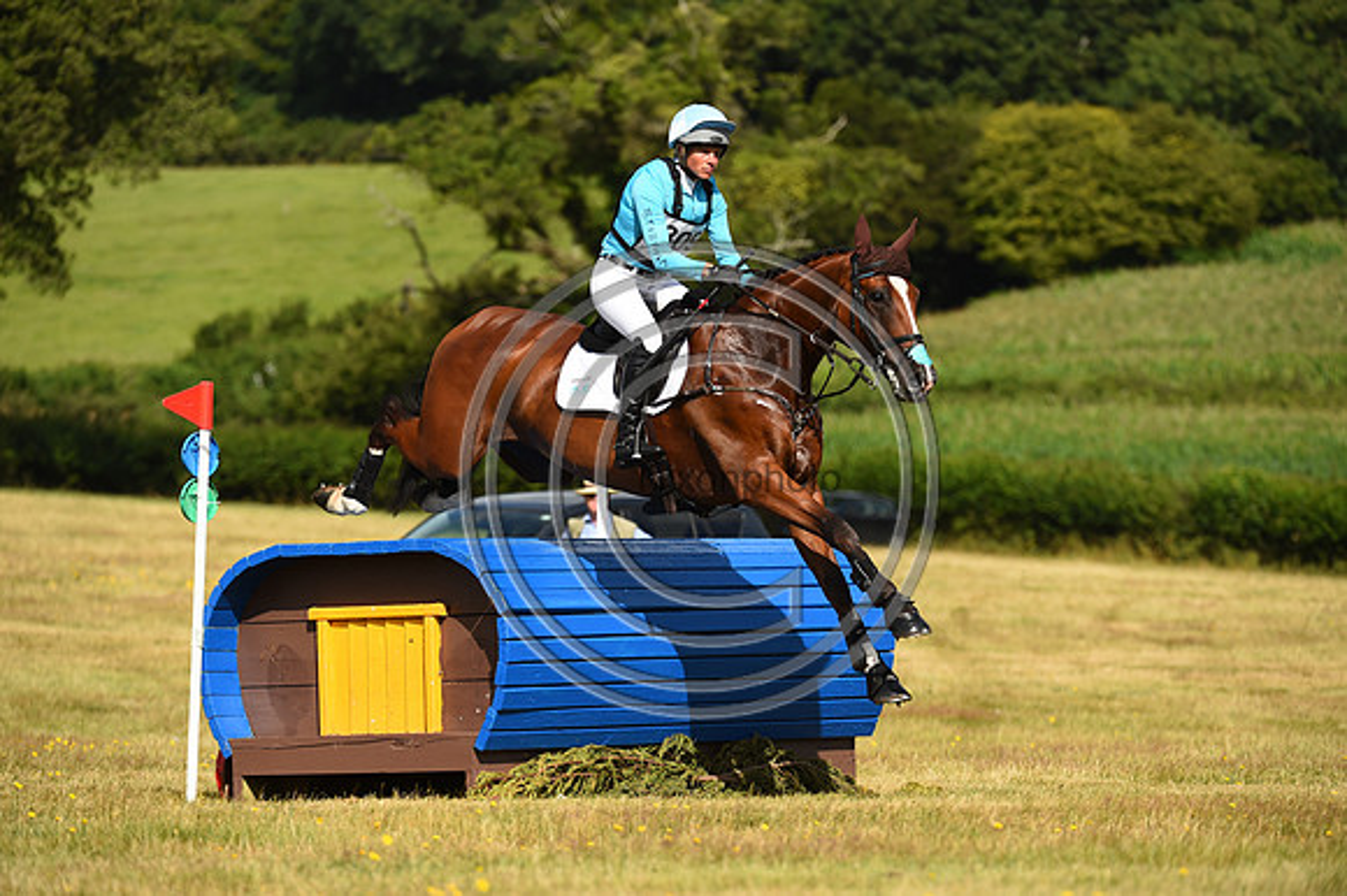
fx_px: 9348
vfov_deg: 5.5
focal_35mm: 250
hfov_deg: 8.2
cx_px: 674
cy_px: 448
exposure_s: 1/1250
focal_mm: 250
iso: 220
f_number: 5.6
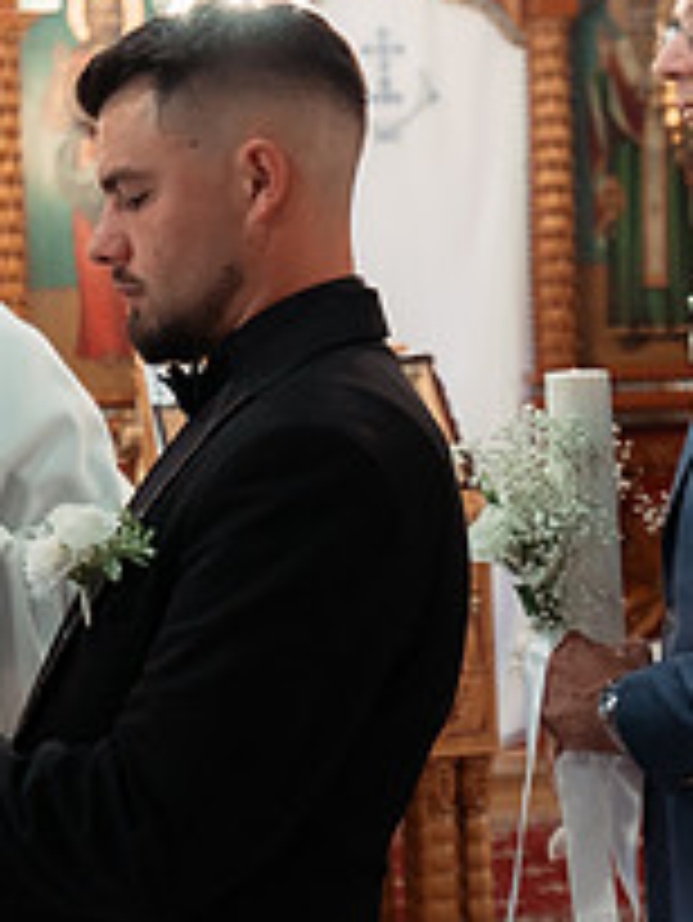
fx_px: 2373
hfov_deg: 16.6
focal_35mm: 89
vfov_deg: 21.9
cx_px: 255
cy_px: 333
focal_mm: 30
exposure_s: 1/200
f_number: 3.2
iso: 1600
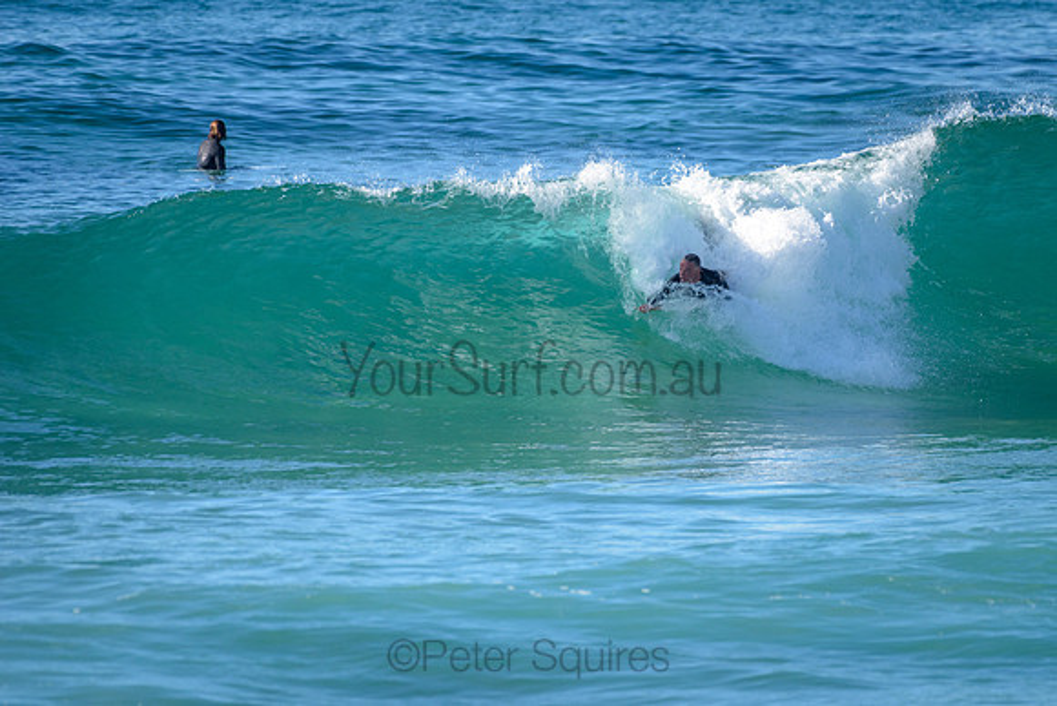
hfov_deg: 3.4
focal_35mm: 613
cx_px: 648
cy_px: 289
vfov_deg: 2.2
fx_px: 17996
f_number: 5.6
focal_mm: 500
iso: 280
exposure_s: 1/2000
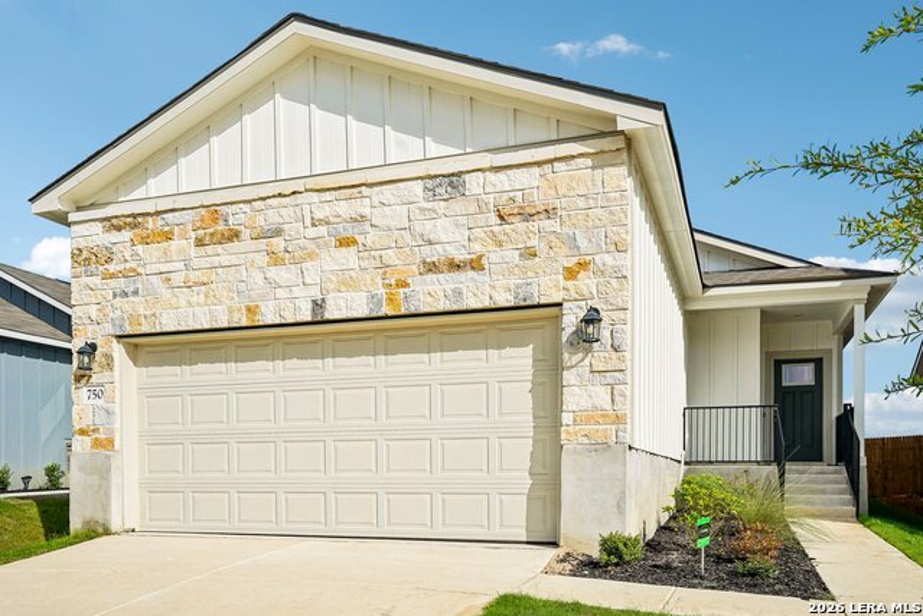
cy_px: 308
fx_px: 744
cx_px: 462
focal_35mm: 29
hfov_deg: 63.6
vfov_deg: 45.0
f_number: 8
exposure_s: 1/1600
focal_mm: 29
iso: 200
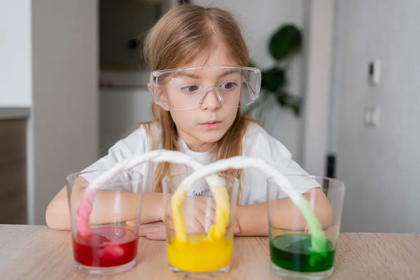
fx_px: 408
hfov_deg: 54.4
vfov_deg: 37.9
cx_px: 210
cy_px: 140
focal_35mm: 35
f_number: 2.8
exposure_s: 1/125
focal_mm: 35
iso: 400
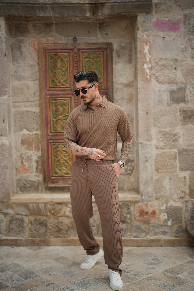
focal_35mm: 50
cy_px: 146
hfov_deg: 27.0
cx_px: 97
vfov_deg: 39.6
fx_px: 404
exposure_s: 1/500
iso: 320
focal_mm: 50
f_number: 1.3
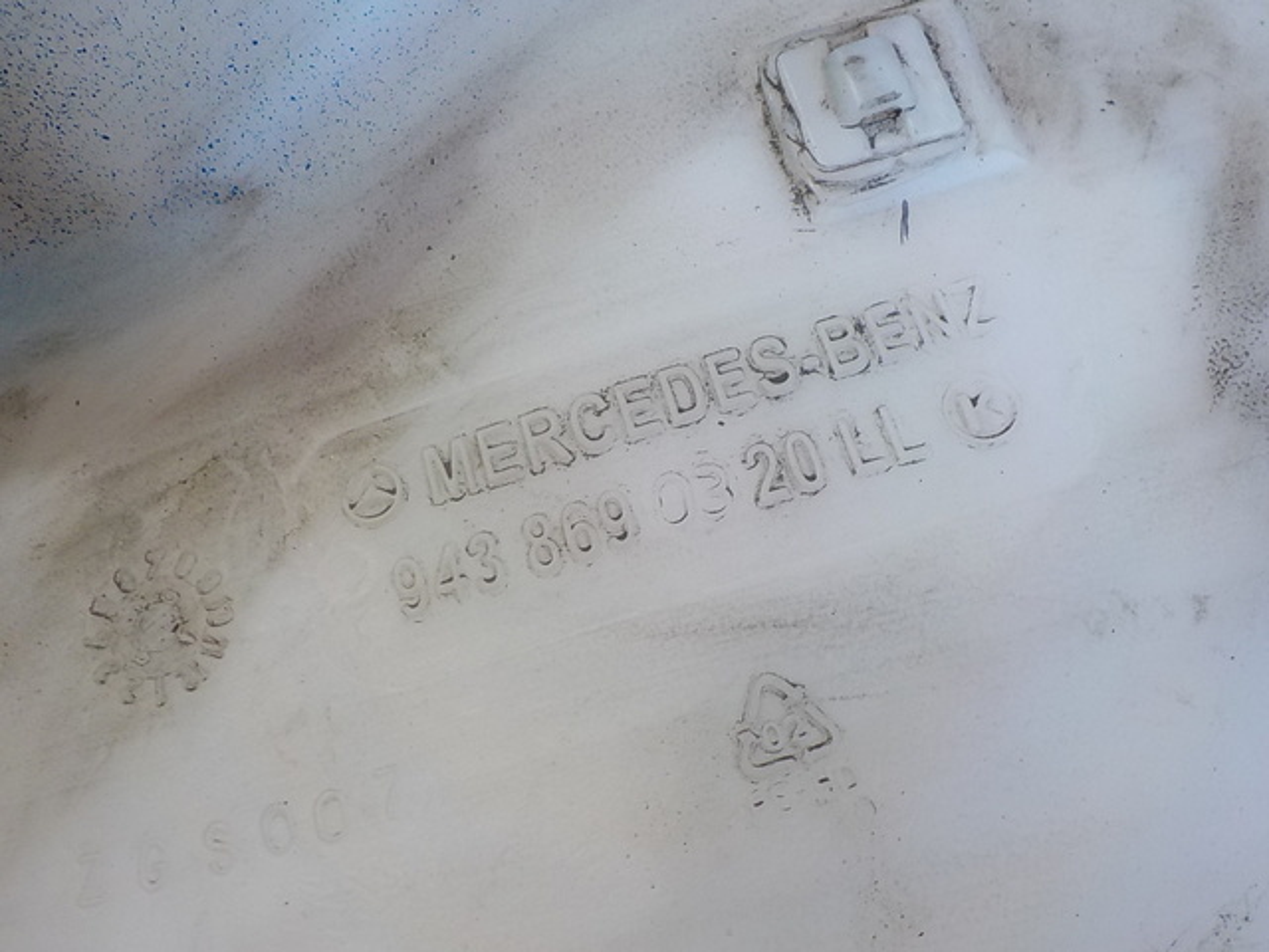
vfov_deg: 46.8
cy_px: 476
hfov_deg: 60.0
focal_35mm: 30
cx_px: 634
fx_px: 1100
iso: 125
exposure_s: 1/40
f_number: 3.3
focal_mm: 4.1
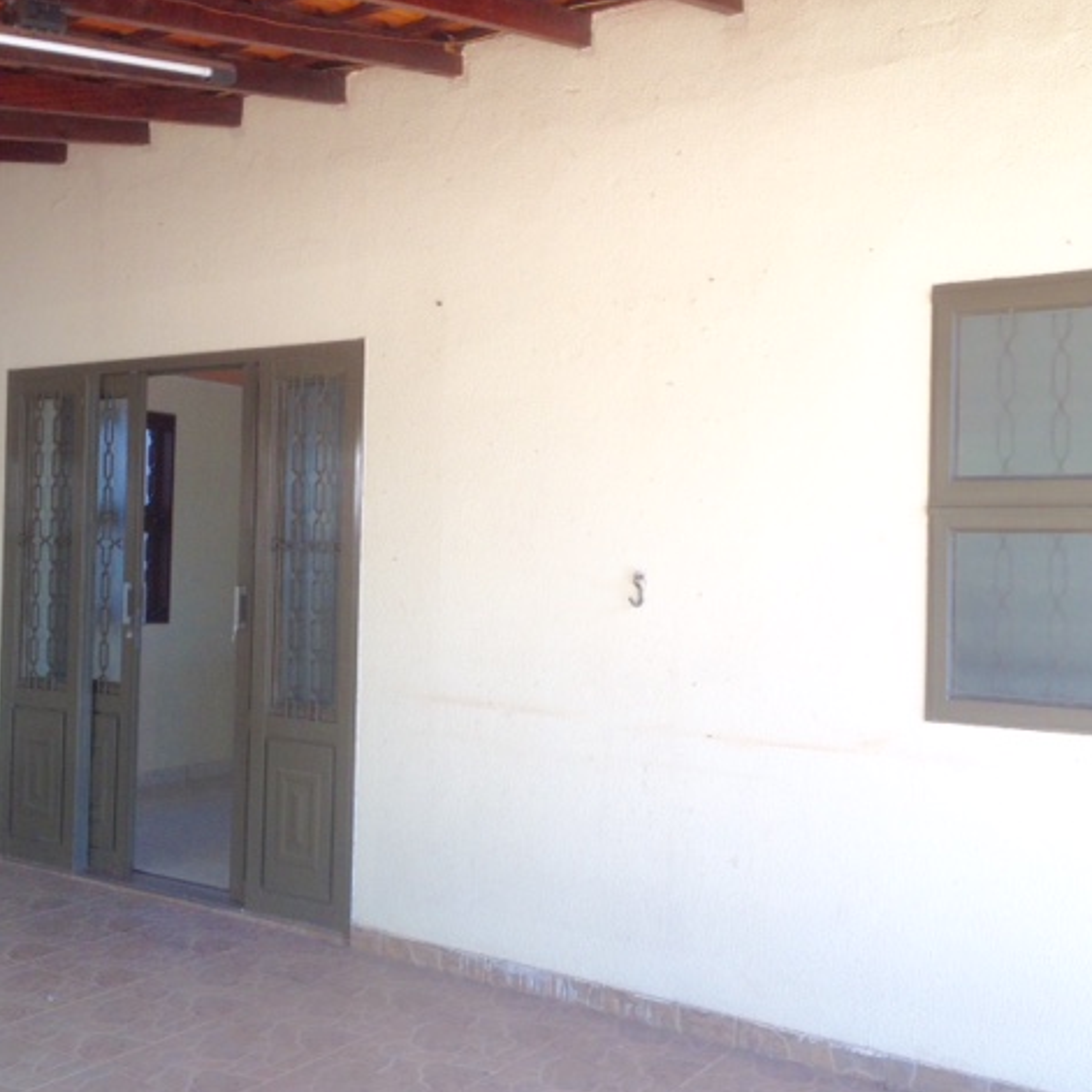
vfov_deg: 40.0
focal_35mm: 42
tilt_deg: -0.3
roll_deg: +1.6
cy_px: 543
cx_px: 443
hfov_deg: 39.9
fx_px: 1499
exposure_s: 1/120
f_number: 2.4
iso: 80
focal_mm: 4.28
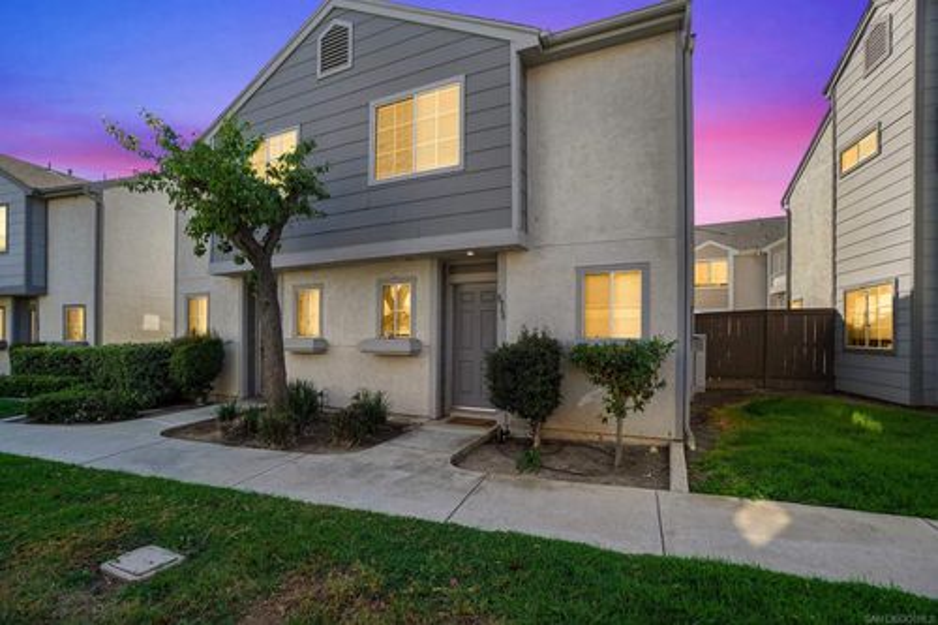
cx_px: 469
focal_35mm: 15
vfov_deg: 77.3
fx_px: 391
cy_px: 312
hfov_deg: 100.4
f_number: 7.1
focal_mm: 10
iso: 100
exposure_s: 1/60
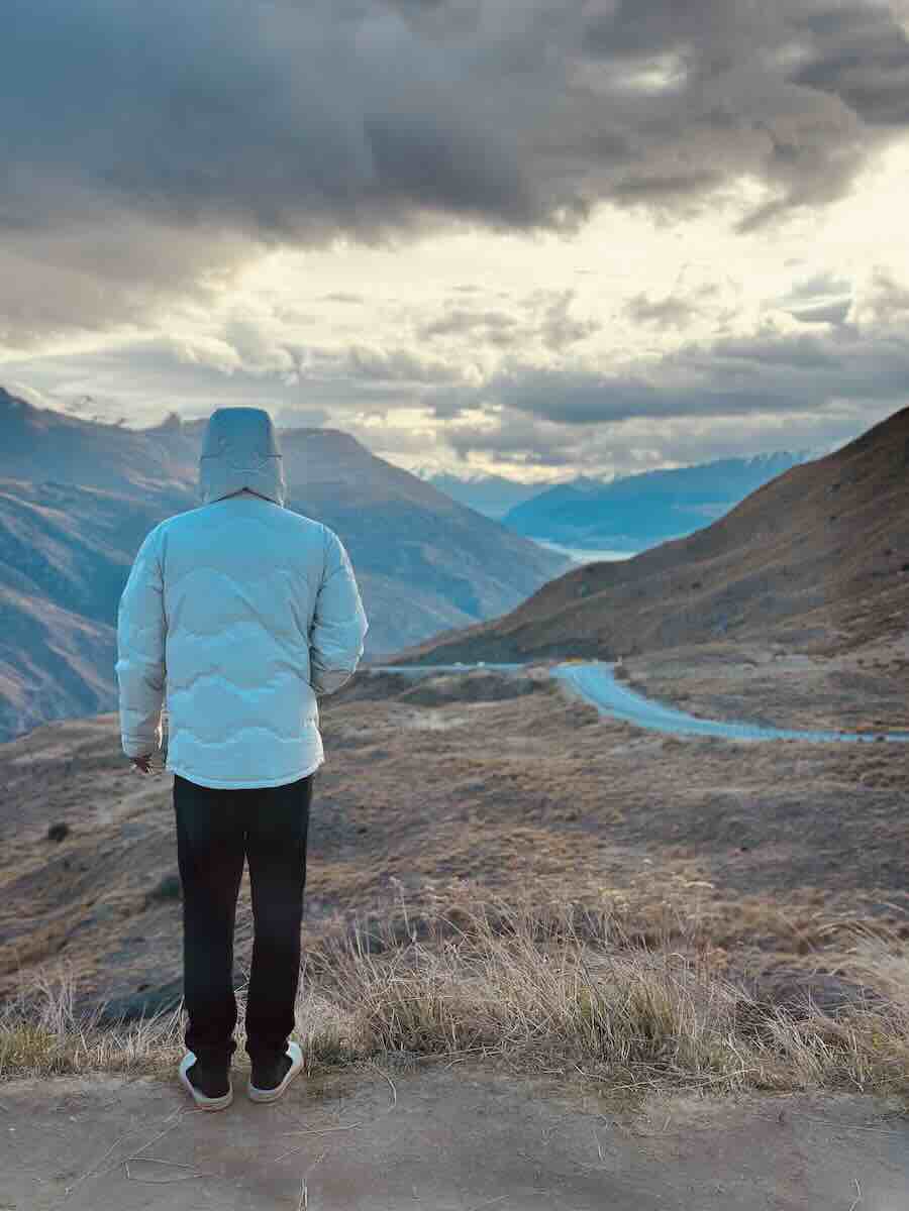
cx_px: 454
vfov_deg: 39.7
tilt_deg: -3.3
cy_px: 606
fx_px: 1681
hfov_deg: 30.3
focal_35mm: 48
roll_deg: -0.4
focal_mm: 6.86
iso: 80
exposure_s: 1/1041
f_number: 1.78
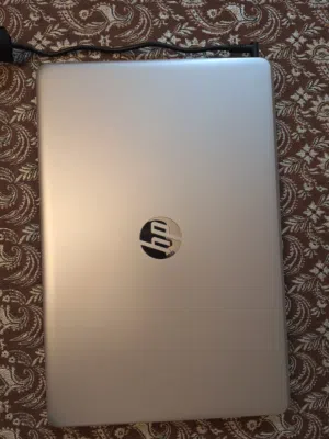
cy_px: 220
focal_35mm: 23
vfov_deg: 73.9
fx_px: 291
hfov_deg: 58.9
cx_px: 164
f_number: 1.8
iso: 160
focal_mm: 5.54
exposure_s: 1/40
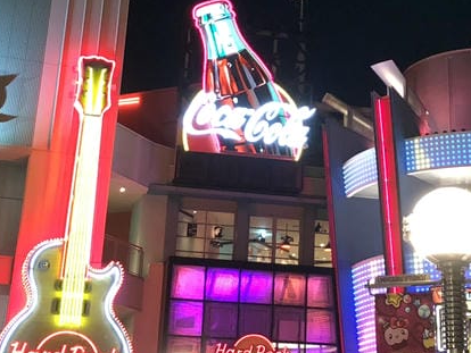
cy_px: 52
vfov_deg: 17.4
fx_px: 1144
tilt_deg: +22.6
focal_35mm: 84
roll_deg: -0.6
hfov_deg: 23.1
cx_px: 338
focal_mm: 3.99
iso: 80
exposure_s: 1/7
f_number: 1.8
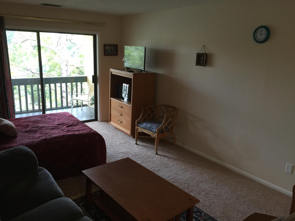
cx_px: 148
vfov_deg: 48.2
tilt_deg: -12.6
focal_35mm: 29
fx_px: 247
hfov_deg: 61.7
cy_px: 110
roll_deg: -2.4
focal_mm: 4.15
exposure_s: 1/30
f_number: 2.2
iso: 40
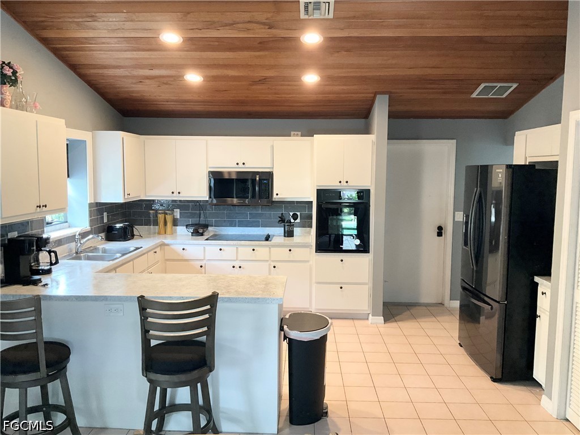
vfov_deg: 48.2
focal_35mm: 29
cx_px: 290
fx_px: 486
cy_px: 218
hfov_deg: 61.7
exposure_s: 1/60
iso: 160
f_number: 1.8
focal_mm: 3
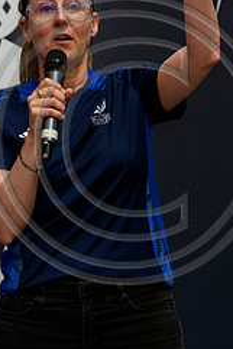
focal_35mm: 233
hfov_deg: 5.9
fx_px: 2259
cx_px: 126
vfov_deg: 8.8
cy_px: 138
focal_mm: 125
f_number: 3.5
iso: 4000
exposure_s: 1/400
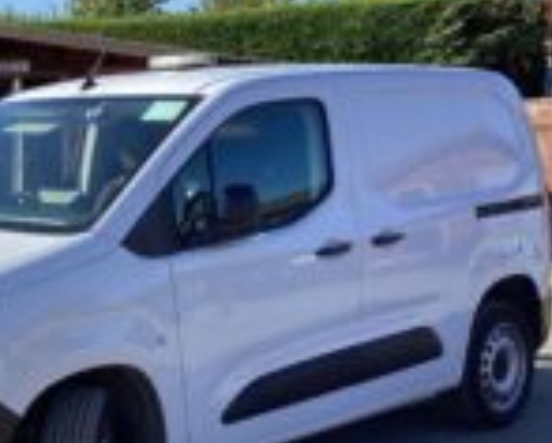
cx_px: 105
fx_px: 1178
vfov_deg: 21.3
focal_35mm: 72
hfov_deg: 25.9
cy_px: 265
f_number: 2.4
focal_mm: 3.3
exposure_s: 1/858
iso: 25
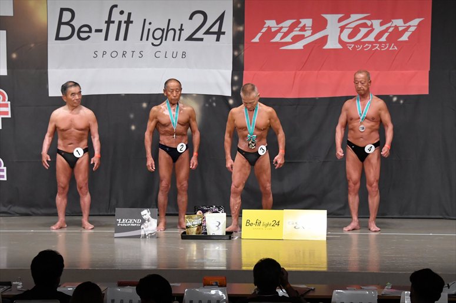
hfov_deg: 14.0
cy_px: 152
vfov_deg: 9.3
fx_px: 1861
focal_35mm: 147
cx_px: 228
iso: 5000
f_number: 5.6
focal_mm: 98
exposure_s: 1/400
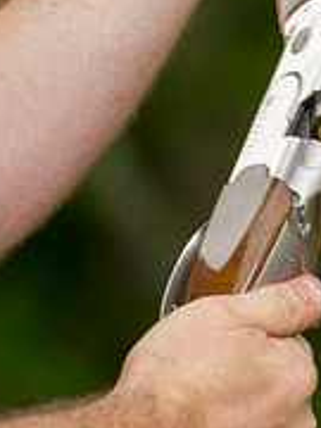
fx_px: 7641
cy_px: 55
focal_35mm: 618
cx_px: 385
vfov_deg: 3.2
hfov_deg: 2.4
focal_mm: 200
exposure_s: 1/200
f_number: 5
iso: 200
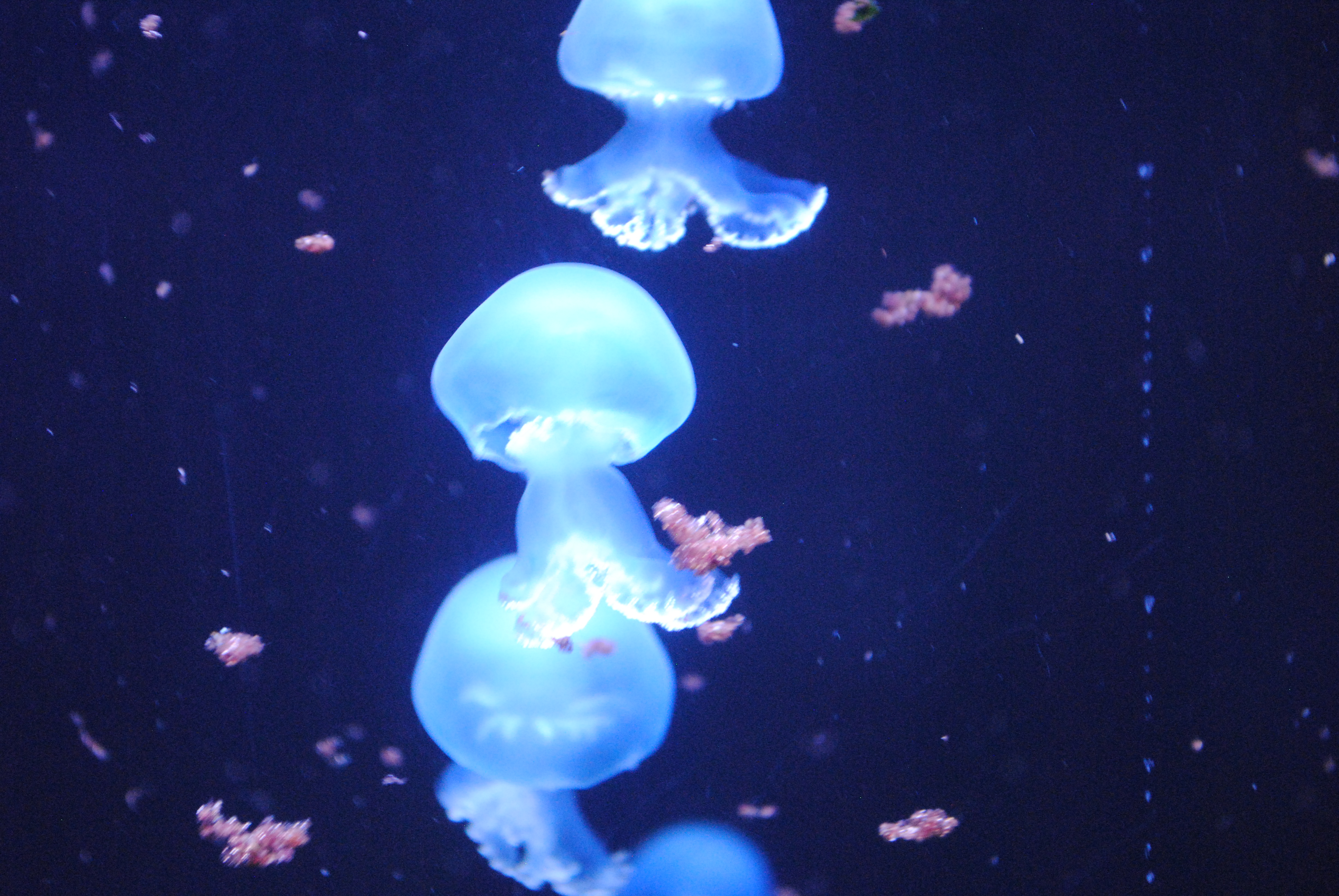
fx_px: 3072
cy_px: 448
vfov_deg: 16.6
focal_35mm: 82
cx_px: 670
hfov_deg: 24.6
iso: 1600
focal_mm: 55
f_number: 5.6
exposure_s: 1/10
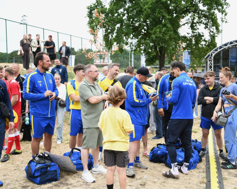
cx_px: 126
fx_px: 273
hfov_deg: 46.8
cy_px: 95
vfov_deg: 38.2
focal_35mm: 39
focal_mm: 34
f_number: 2.8
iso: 450
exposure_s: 1/1600
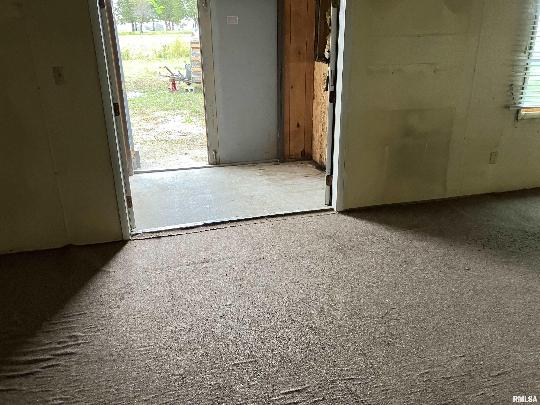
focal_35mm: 28
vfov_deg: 49.7
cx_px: 270
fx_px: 437
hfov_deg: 63.4
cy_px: 202
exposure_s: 1/60
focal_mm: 3.99
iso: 200
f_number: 1.8
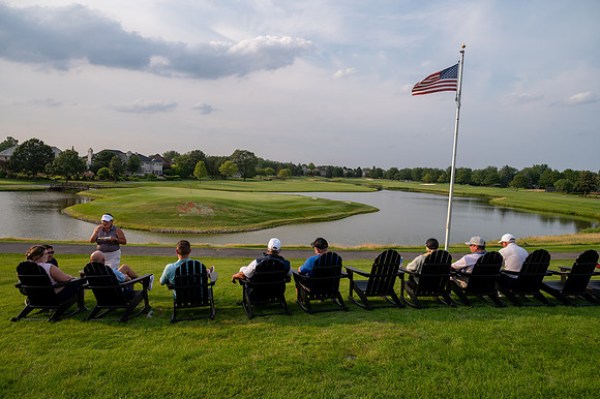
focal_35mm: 24
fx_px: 400
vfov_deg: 53.1
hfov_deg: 73.8
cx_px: 300
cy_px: 200
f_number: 6.3
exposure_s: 1/400
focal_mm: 24
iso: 250
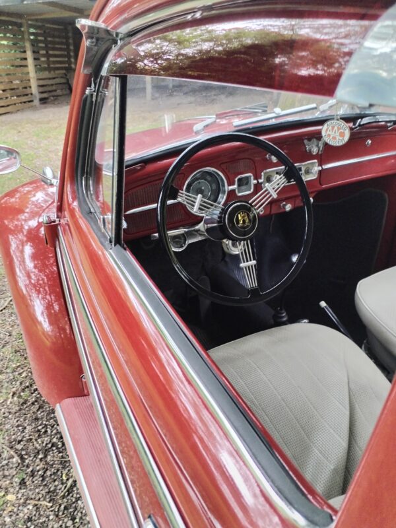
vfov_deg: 61.7
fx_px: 442
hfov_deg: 48.2
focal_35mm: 29
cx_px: 198
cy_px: 264
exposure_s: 1/33.3
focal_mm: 4.75
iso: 368
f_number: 1.8
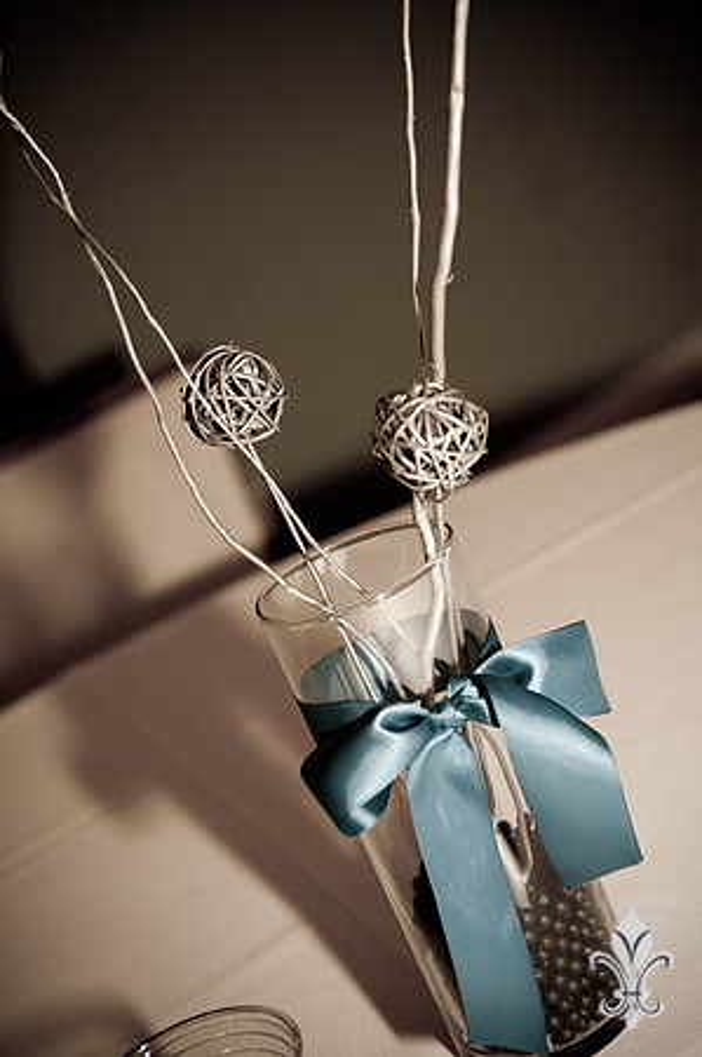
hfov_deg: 18.9
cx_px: 351
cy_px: 528
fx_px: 2111
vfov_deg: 28.1
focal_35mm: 72
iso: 200
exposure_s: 1/60
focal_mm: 48
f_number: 2.8
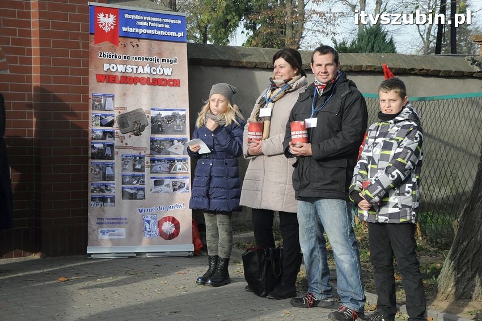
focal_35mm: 78
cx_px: 241
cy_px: 160
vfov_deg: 17.5
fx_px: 1043
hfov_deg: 26.0
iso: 800
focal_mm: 52
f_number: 11
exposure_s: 1/500
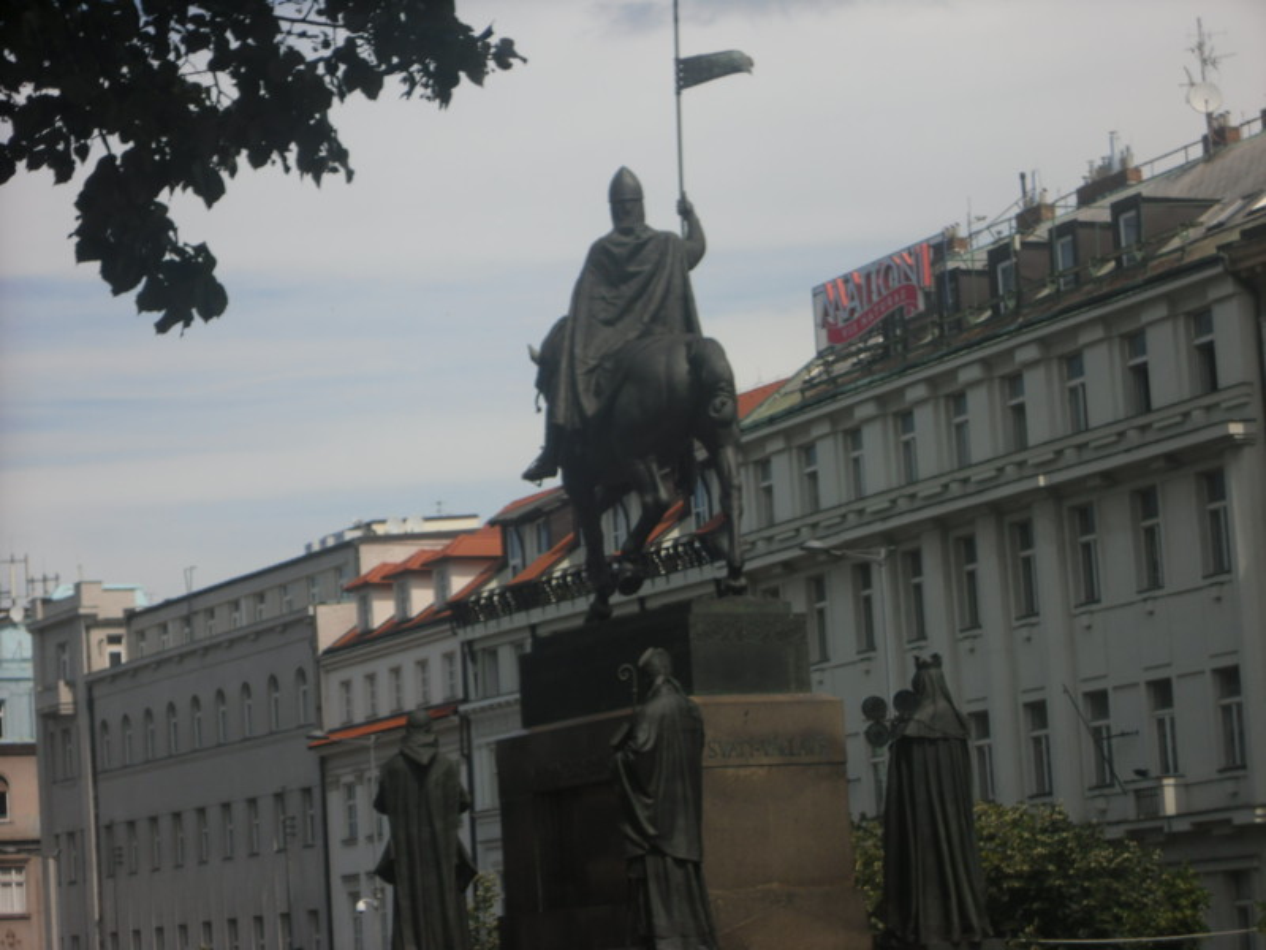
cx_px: 633
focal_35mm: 108
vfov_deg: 13.7
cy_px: 475
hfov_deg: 18.2
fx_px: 3950
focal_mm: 19.6
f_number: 5.9
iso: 64
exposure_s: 1/320
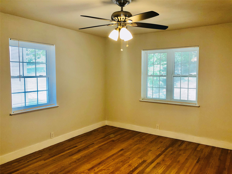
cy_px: 87
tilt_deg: -4.2
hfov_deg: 63.4
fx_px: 188
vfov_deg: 49.7
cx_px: 116
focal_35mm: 28
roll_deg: -0.4
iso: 32
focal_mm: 4
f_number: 1.8
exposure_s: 1/30
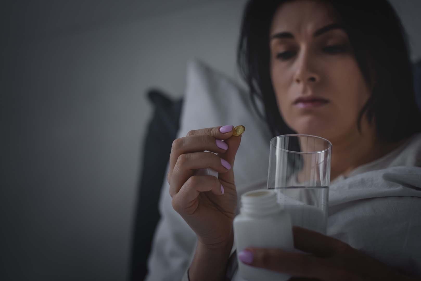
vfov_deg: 27.0
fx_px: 585
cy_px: 140
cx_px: 210
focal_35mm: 50
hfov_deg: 39.6
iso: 250
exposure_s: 1/200
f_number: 3.2
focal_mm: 50
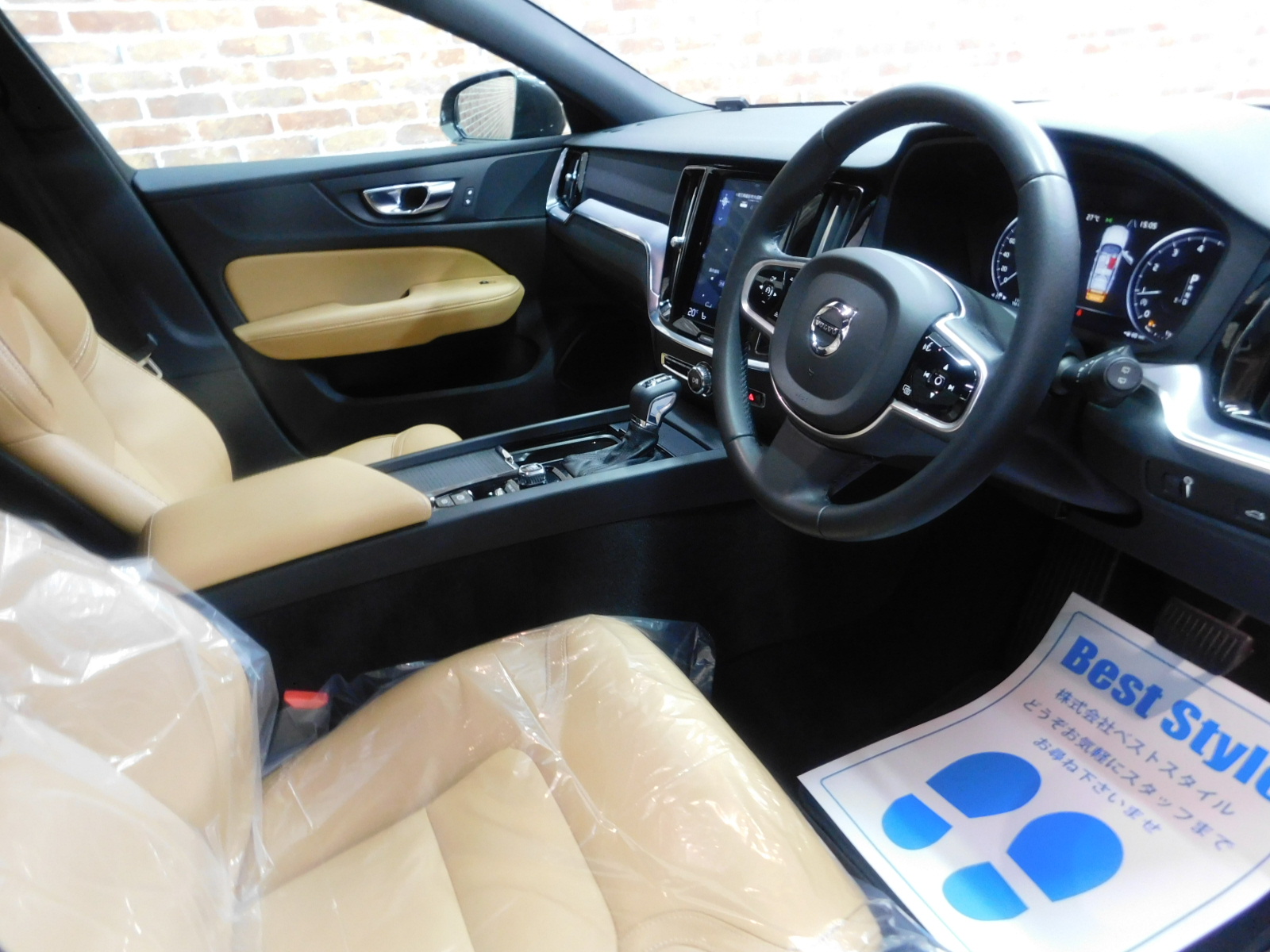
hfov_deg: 73.9
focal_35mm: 23
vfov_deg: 58.9
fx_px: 844
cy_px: 476
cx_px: 635
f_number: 3
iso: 400
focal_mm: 4
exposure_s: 1/10
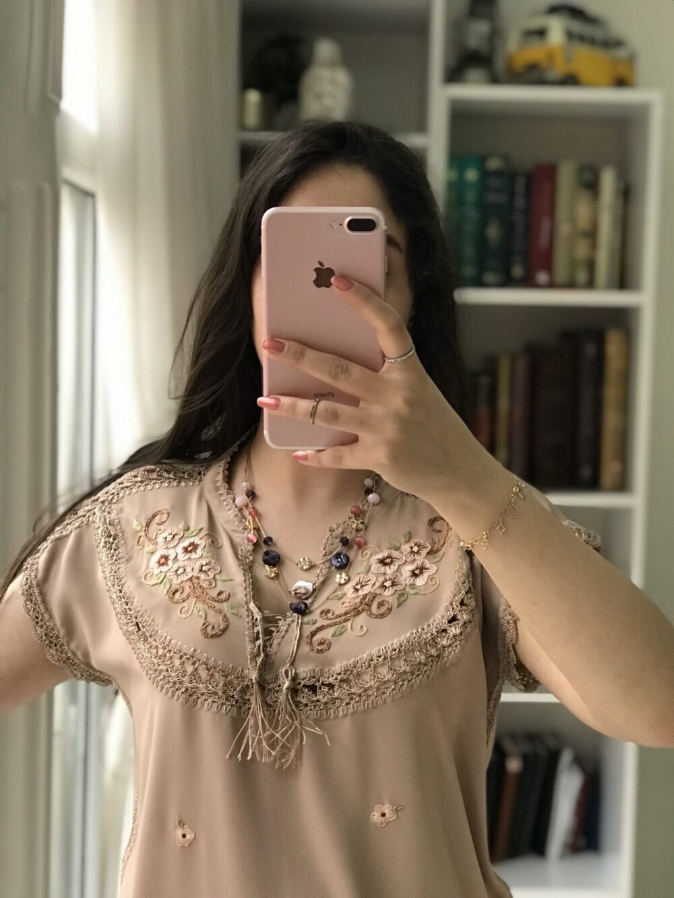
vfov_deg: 33.8
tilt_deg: -12.6
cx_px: 337
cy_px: 449
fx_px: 1480
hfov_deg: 25.7
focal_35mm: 57
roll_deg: -0.8
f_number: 2.8
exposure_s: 1/50
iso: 320
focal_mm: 6.6
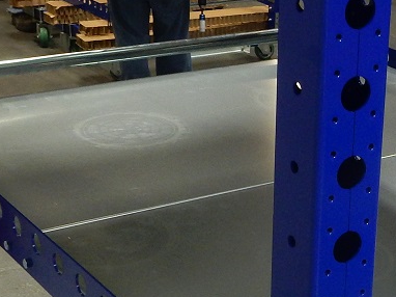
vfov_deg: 15.5
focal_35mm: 95
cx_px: 379
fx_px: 1086
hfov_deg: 20.1
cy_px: 193
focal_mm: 4.5
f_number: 3.7
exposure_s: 1/30
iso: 250
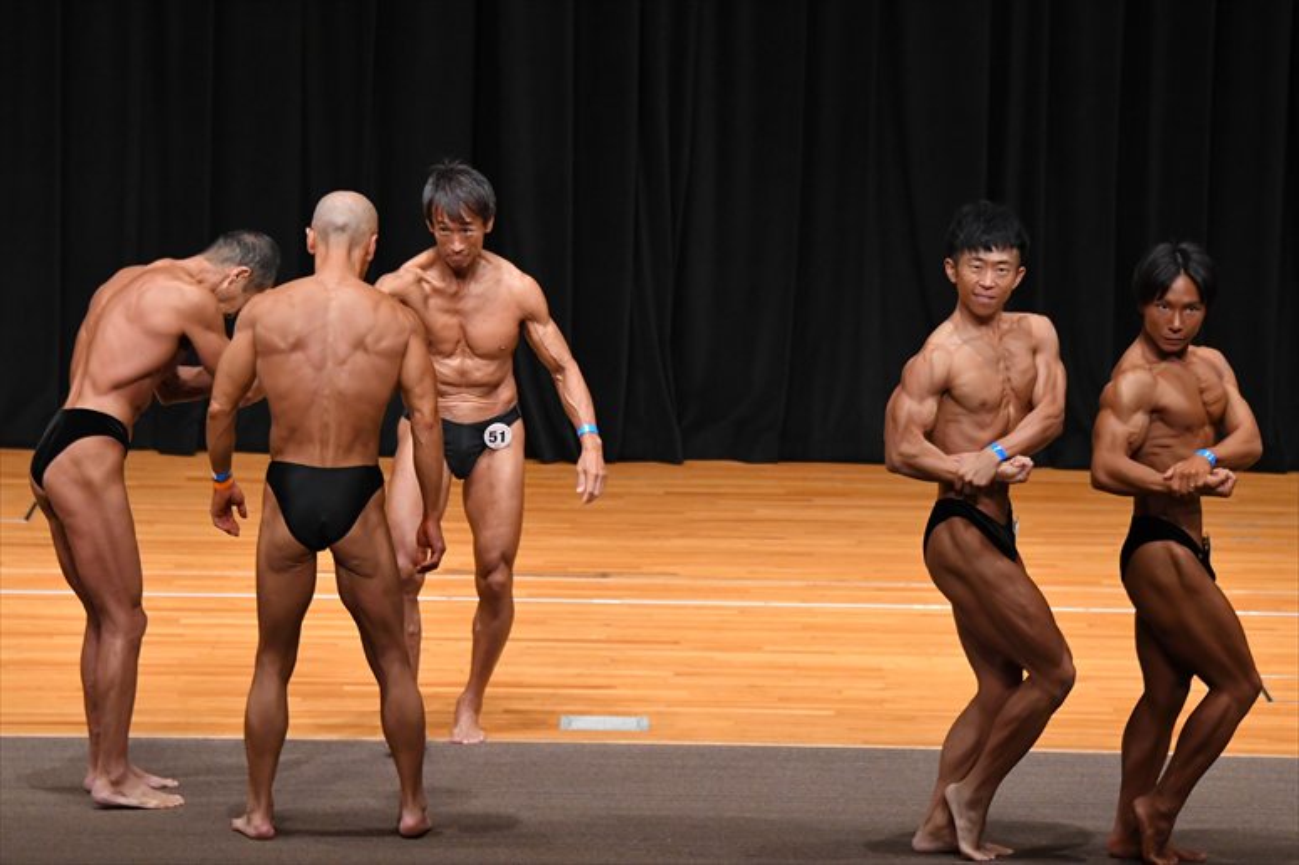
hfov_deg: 10.2
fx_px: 7285
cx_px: 650
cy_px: 432
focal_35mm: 202
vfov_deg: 6.8
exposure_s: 1/400
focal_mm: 135
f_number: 5.6
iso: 4000
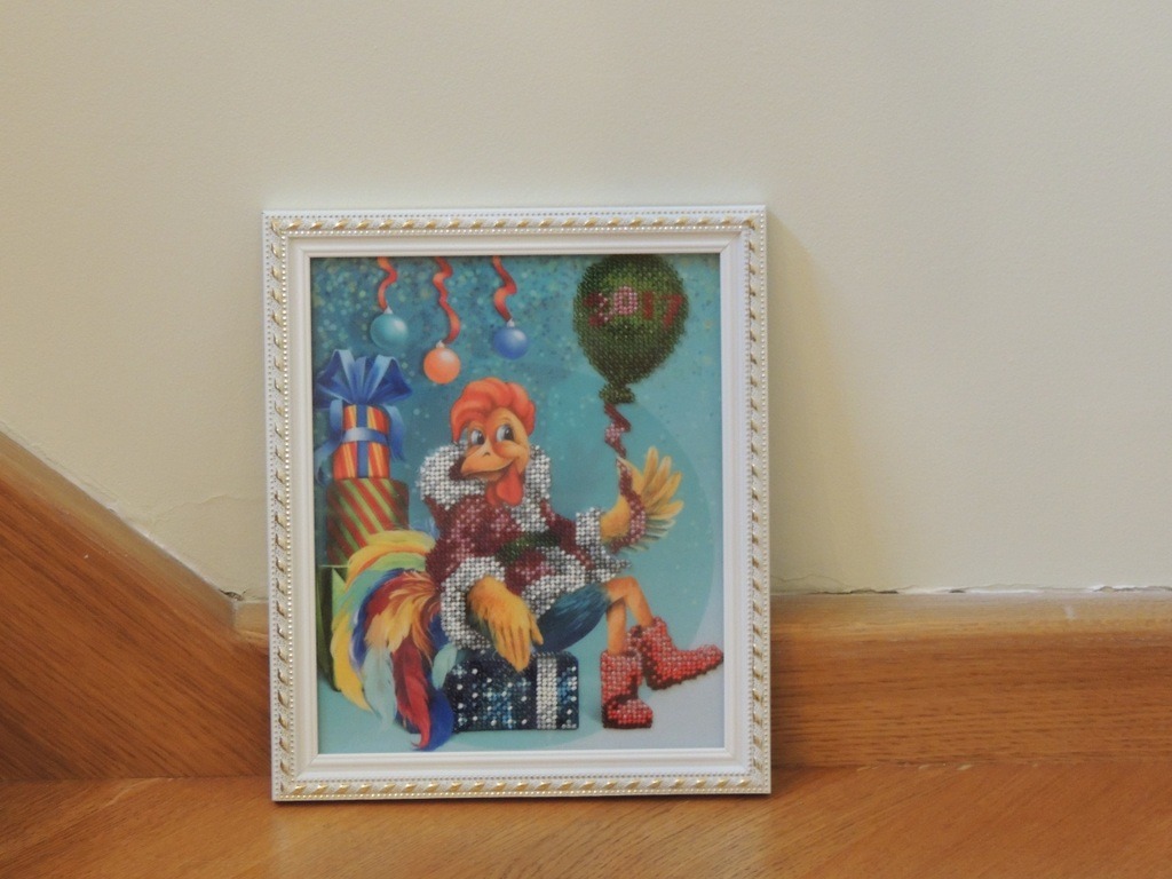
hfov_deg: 13.6
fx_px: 4909
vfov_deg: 10.2
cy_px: 440
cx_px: 586
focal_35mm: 145
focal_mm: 25.8
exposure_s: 1/15
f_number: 4.4
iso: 800
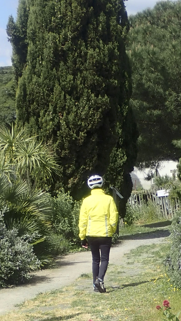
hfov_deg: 9.1
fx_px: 1135
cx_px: 101
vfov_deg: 15.9
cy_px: 286
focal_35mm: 133
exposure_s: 1/400
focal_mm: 10.29
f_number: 5
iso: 100
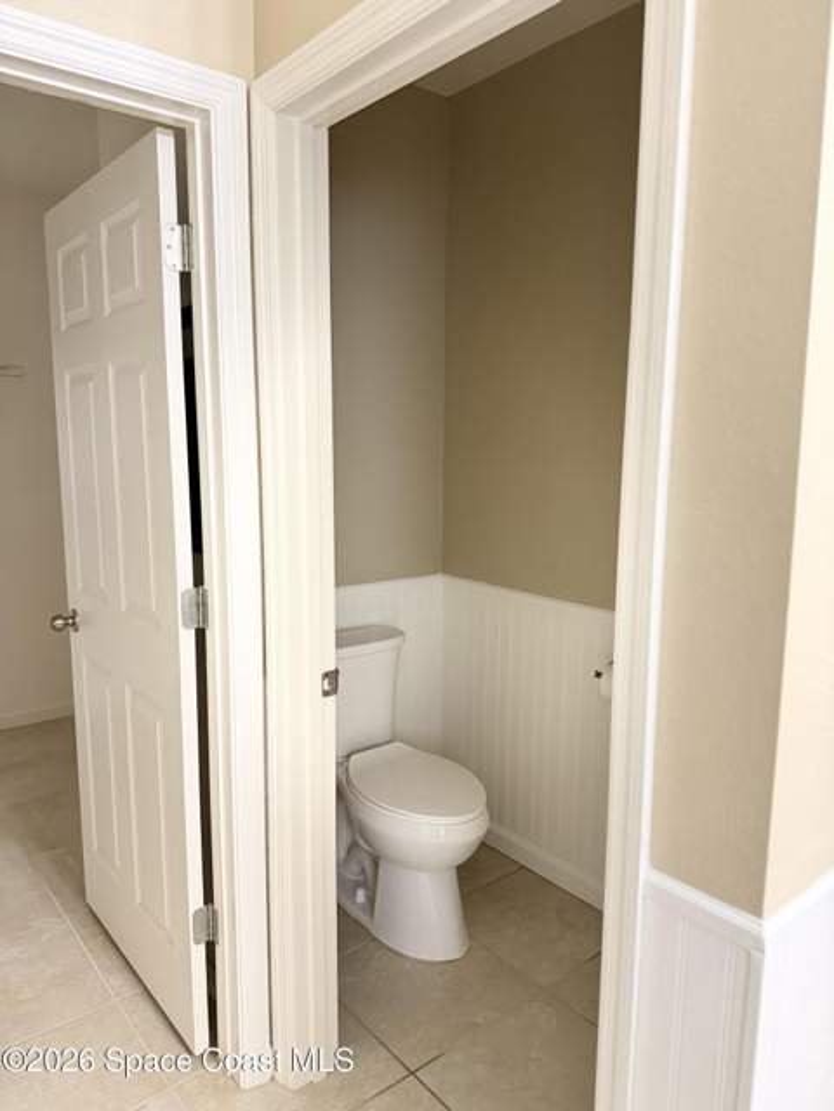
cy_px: 556
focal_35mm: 24
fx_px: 771
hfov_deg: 56.8
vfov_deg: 71.6
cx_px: 417
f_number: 1.78
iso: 640
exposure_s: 1/40
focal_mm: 6.76
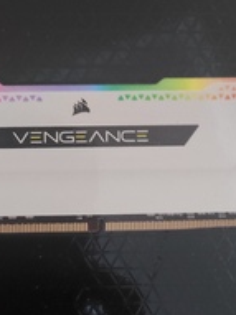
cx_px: 77
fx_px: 546
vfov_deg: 32.2
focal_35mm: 60
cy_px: 172
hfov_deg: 24.3
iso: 2249
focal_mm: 4.7
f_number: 1.79
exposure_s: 1/20
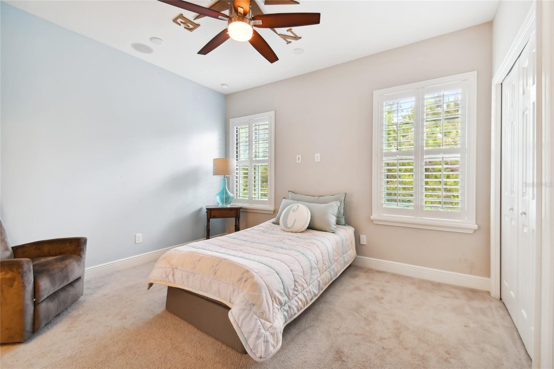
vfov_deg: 77.3
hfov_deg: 100.4
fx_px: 231
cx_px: 277
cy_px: 184
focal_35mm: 15
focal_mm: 10
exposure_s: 1/6
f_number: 7.1
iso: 100
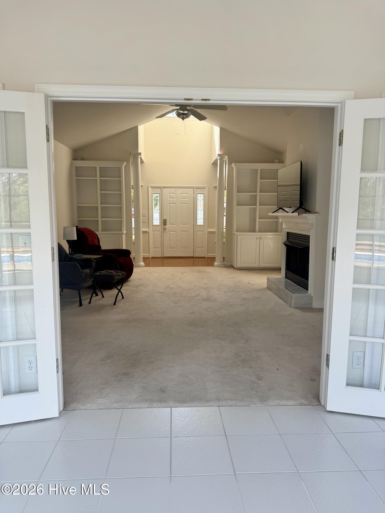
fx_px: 356
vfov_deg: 71.6
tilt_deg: -6.7
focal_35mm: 24
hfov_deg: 56.8
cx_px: 192
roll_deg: -0.9
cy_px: 256
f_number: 1.78
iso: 64
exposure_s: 1/147
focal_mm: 6.76
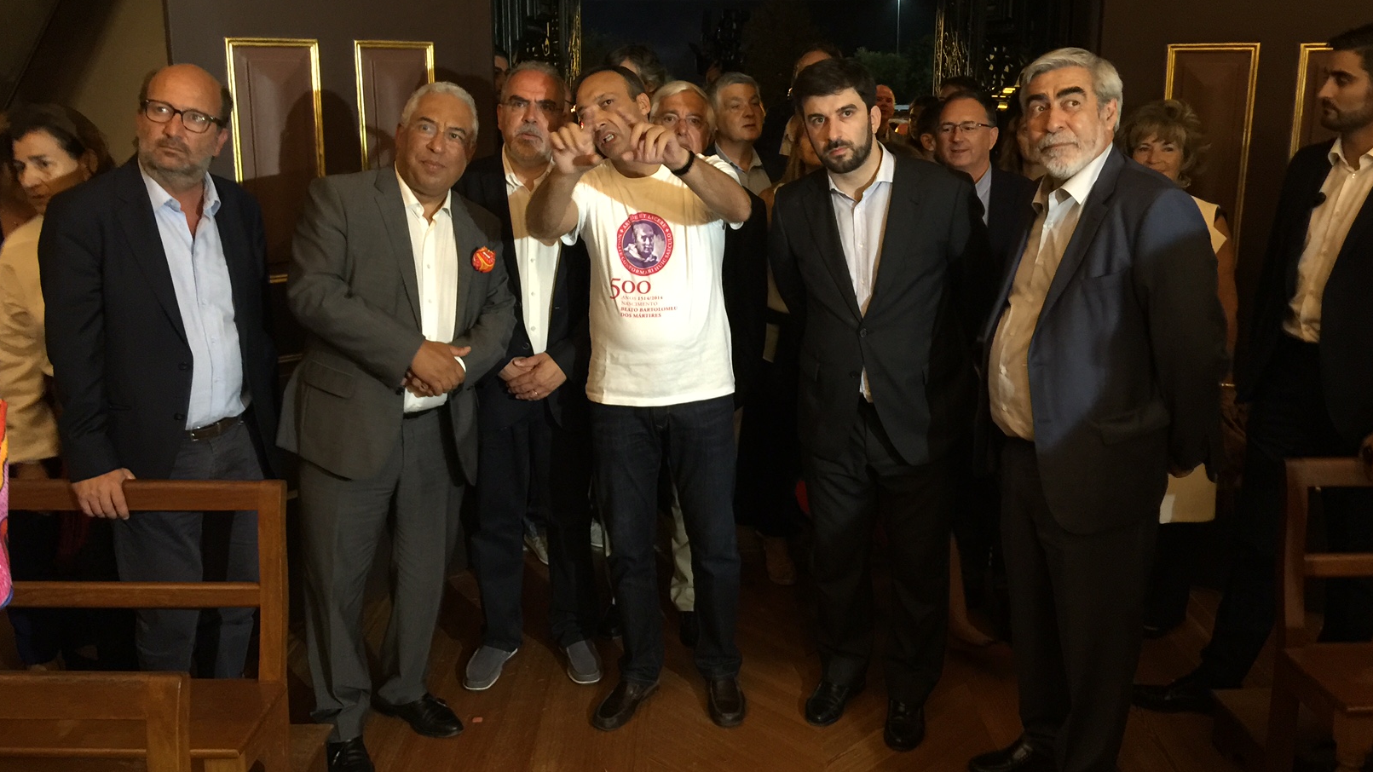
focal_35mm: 32
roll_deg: -1.0
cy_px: 320
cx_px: 689
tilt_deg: -10.7
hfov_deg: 61.0
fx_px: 1165
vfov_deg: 36.6
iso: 125
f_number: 2.2
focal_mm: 4.15
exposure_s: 1/10
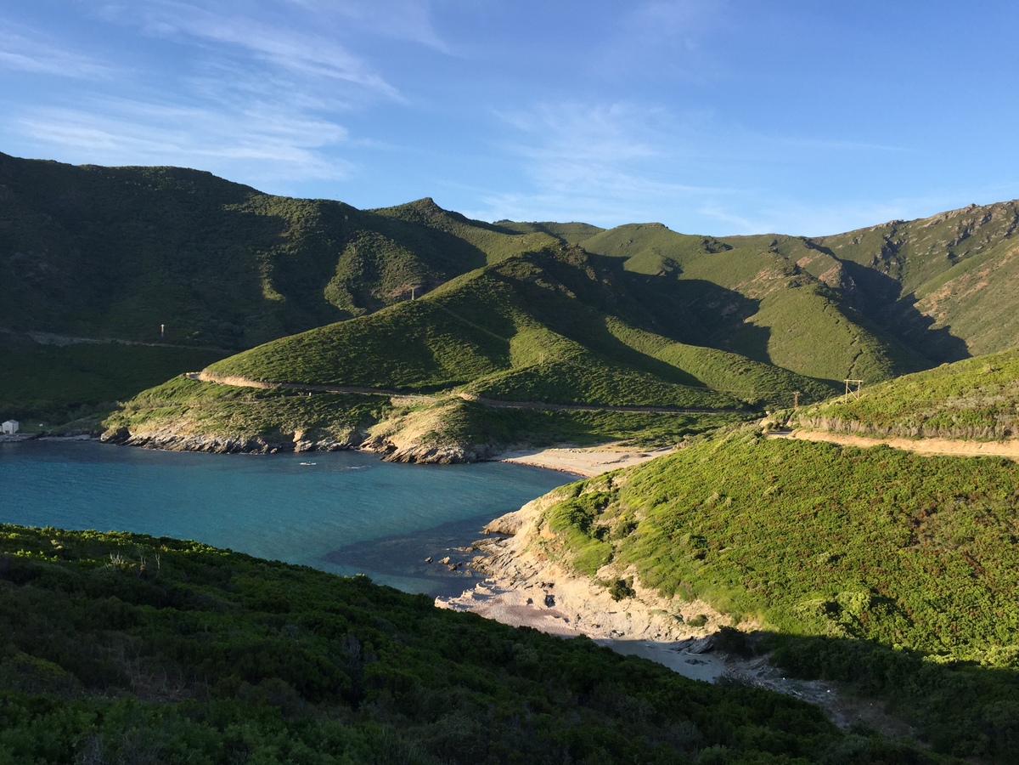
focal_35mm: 29
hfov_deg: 61.7
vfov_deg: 48.2
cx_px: 510
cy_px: 382
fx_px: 854
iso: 32
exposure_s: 1/964
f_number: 2.2
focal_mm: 4.15
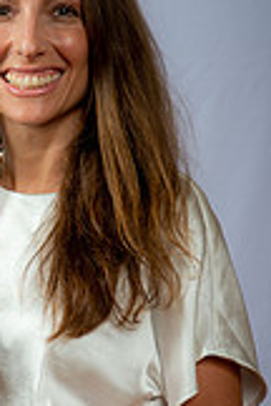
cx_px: -39
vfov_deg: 11.2
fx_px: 2066
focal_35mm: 183
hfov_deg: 7.5
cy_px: 341
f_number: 5.6
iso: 250
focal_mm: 66
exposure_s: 1/200
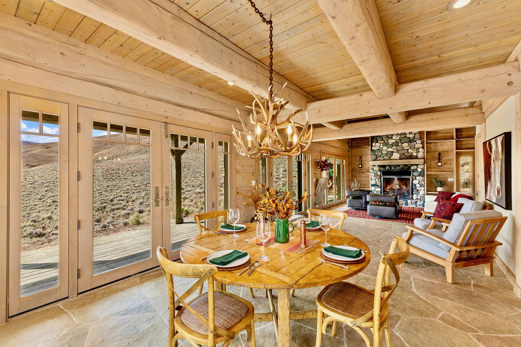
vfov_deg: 77.3
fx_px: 217
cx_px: 260
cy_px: 174
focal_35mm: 15
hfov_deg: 100.4
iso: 200
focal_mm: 10
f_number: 9
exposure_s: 1/50
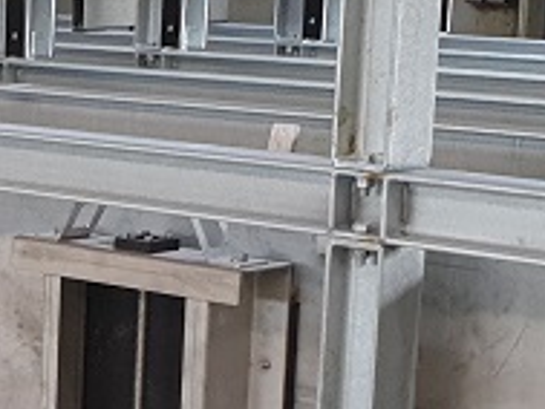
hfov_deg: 13.4
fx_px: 2221
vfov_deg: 10.4
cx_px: -190
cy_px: 421
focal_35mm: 141
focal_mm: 4.32
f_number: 2.4
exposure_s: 1/25
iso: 160
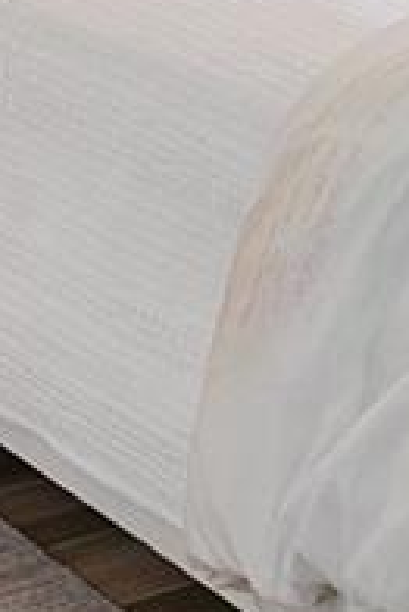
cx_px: 687
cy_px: -713
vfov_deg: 10.9
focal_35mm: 167
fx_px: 2841
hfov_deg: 8.0
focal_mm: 16
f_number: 4
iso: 400
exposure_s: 1/100
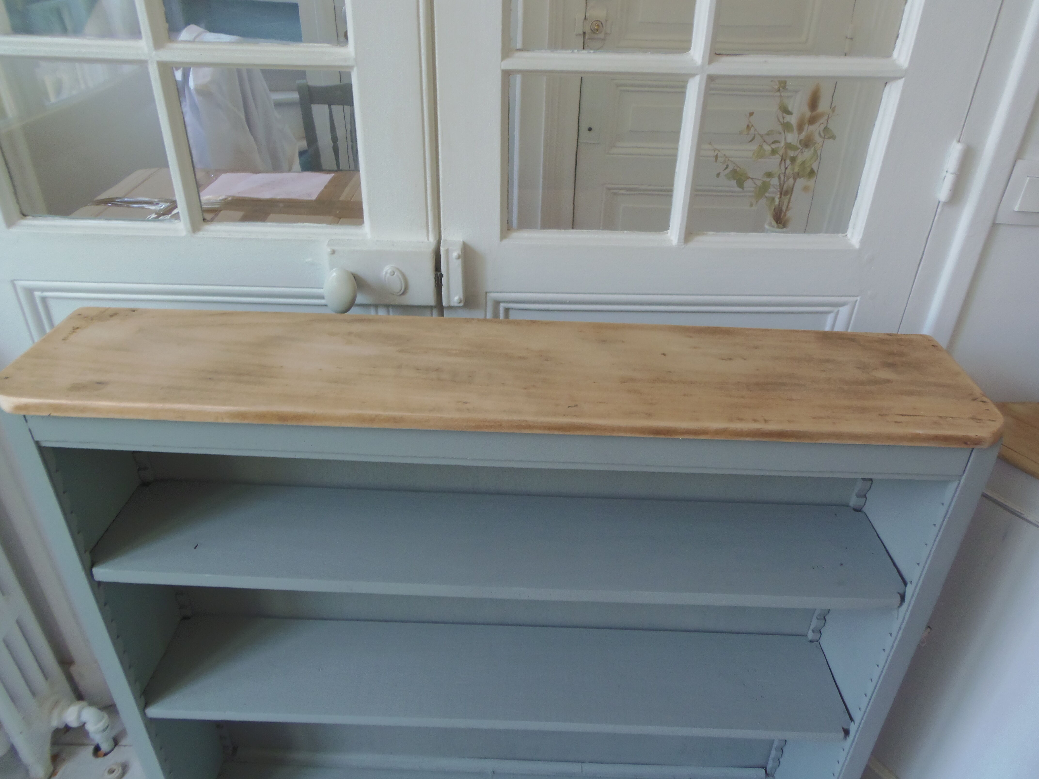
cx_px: 520
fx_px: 720
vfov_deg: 56.8
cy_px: 390
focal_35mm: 24
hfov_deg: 71.6
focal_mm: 4.3
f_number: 2.9
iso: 125
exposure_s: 1/30
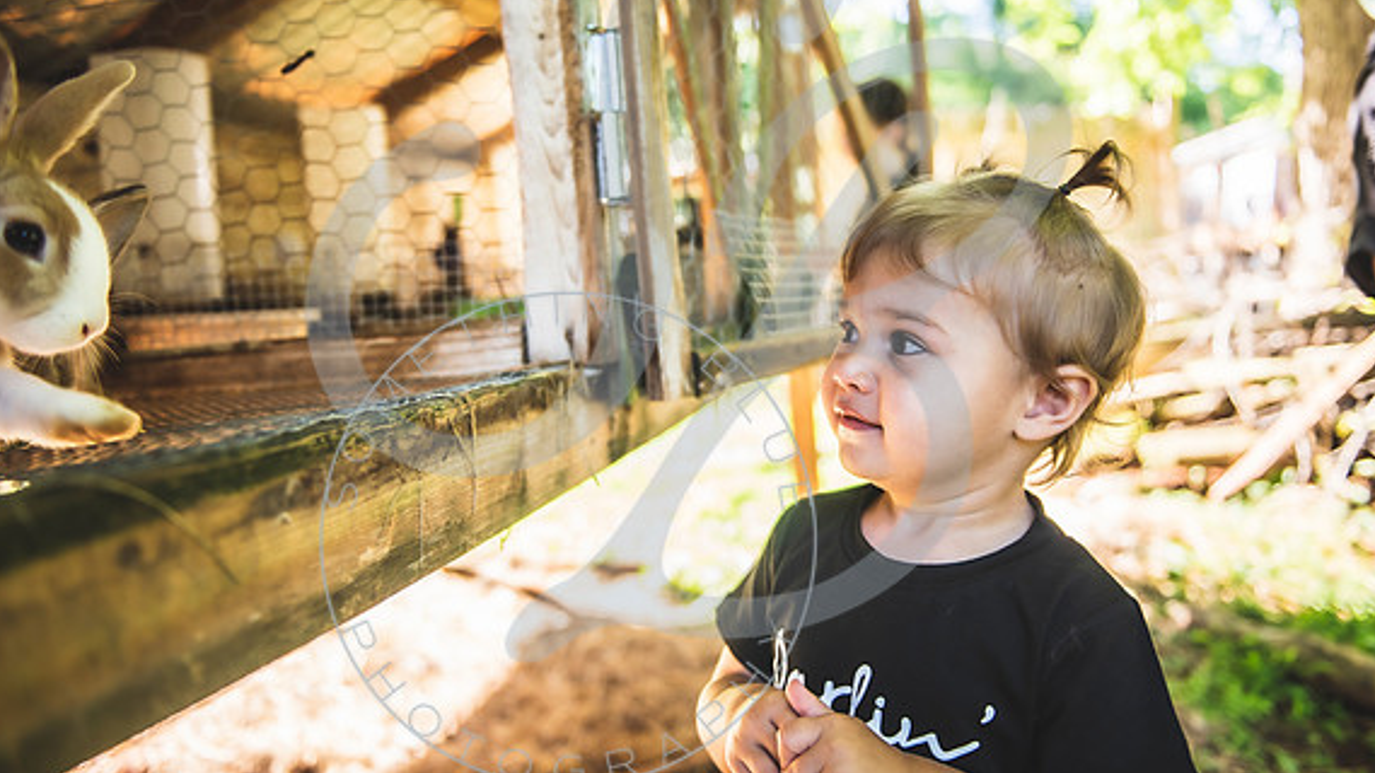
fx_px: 1130
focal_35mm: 31
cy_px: 337
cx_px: 689
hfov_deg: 62.6
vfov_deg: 37.7
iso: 100
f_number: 2.8
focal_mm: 29
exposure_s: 1/160
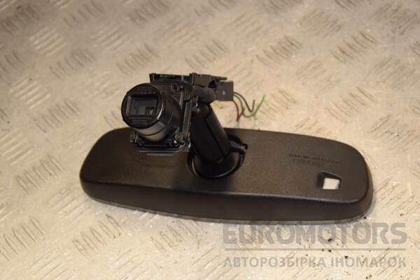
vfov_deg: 15.7
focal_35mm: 87
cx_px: 210
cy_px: 140
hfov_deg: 23.4
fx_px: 1015
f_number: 7.1
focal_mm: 58
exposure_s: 1/200
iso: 800
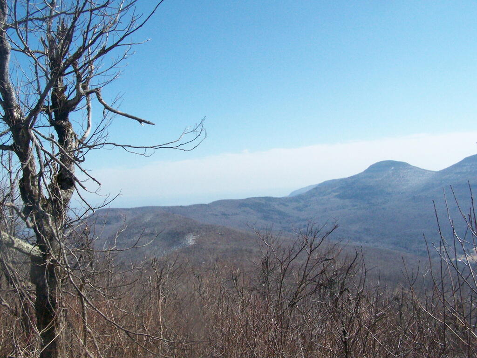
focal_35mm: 38
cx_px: 238
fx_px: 524
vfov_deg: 37.7
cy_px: 179
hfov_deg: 49.0
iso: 400
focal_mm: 6.3
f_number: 5.6
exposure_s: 1/640
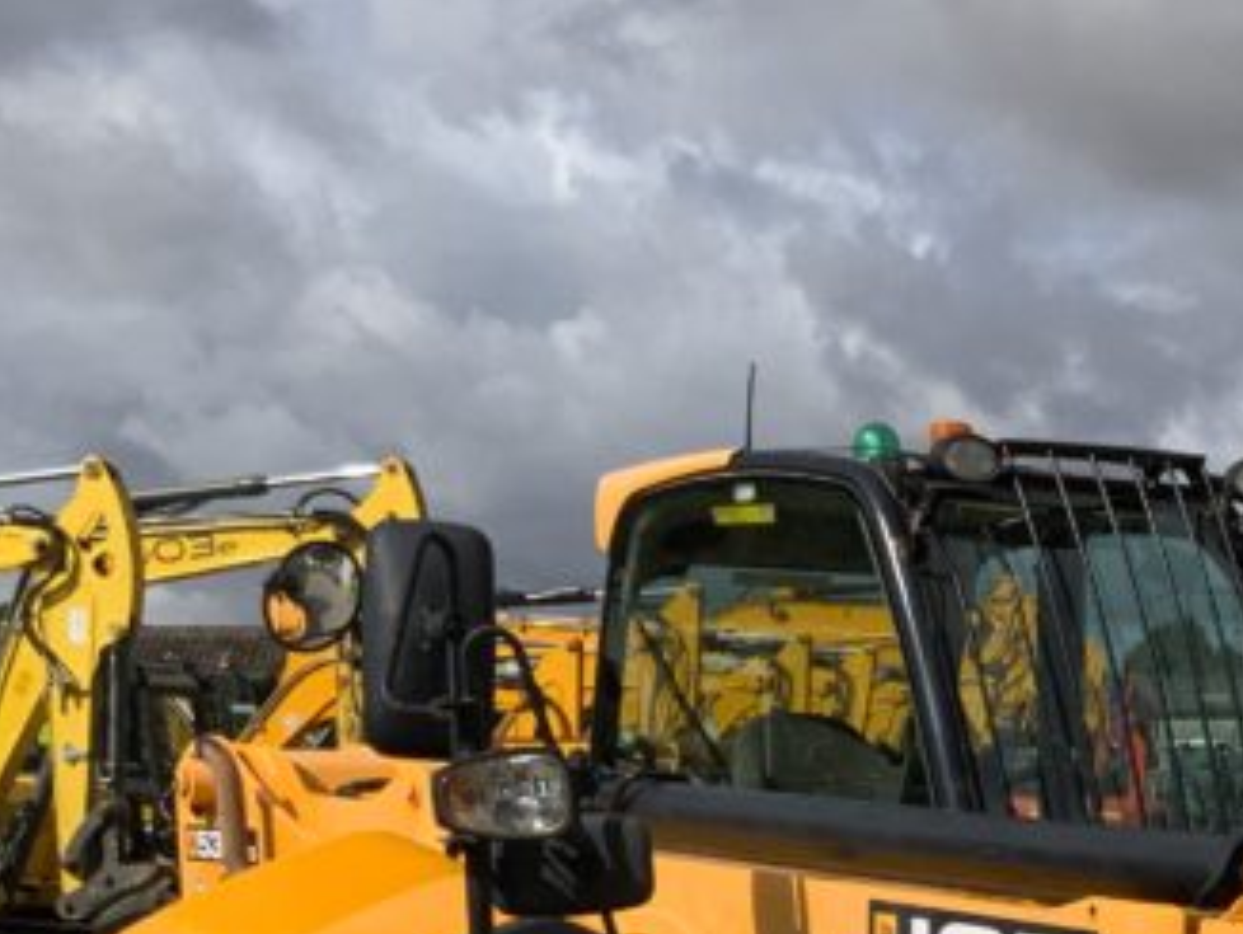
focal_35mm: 91
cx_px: 1327
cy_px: 1266
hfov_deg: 20.6
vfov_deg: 15.4
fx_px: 3270
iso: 16
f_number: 1.8
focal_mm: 3
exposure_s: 1/2959
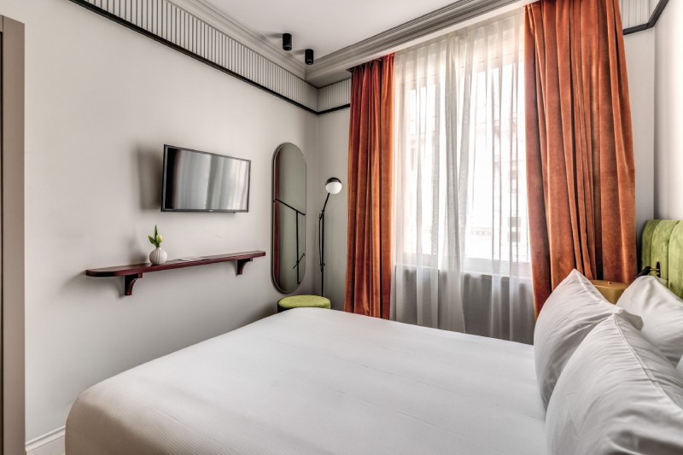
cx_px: 342
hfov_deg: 93.3
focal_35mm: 17
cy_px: 228
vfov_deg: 70.4
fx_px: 322
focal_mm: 17
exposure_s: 1/25
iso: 200
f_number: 8
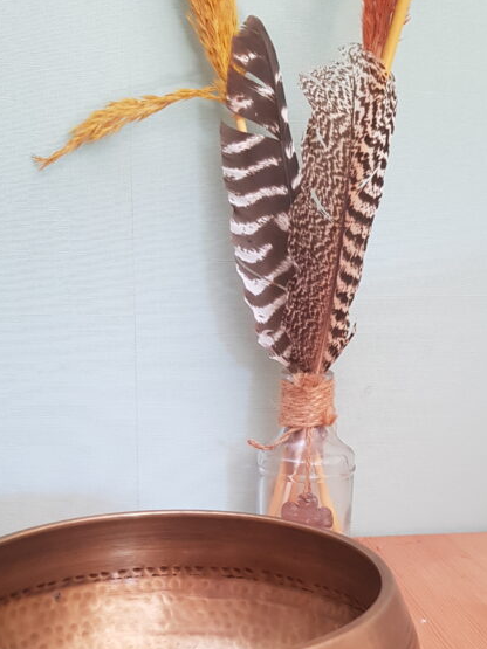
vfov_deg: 38.4
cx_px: 255
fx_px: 901
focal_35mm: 48
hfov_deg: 30.3
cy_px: 502
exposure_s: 1/30
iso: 160
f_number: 1.7
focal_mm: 4.2
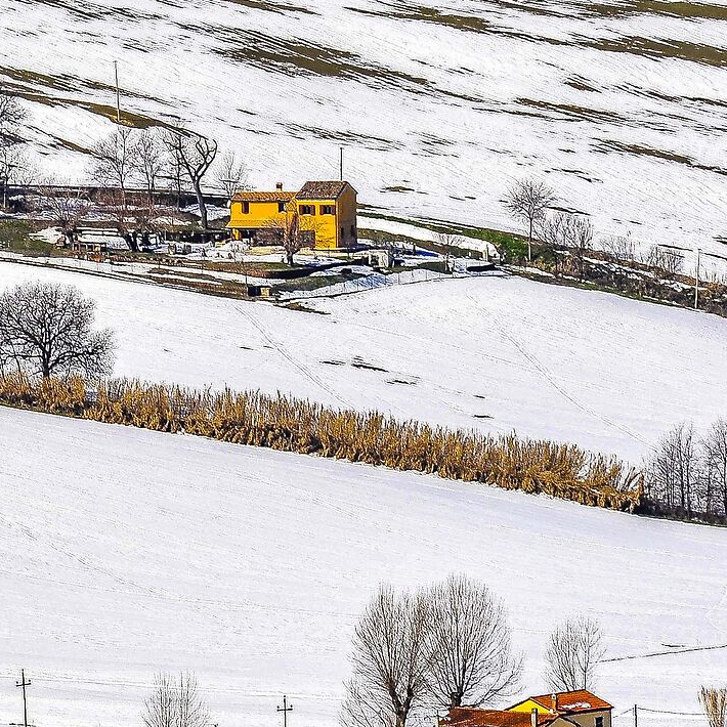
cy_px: 256
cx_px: -272
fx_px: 13639
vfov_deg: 3.1
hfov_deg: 3.0
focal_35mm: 574
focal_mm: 200
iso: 200
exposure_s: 1/400
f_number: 13
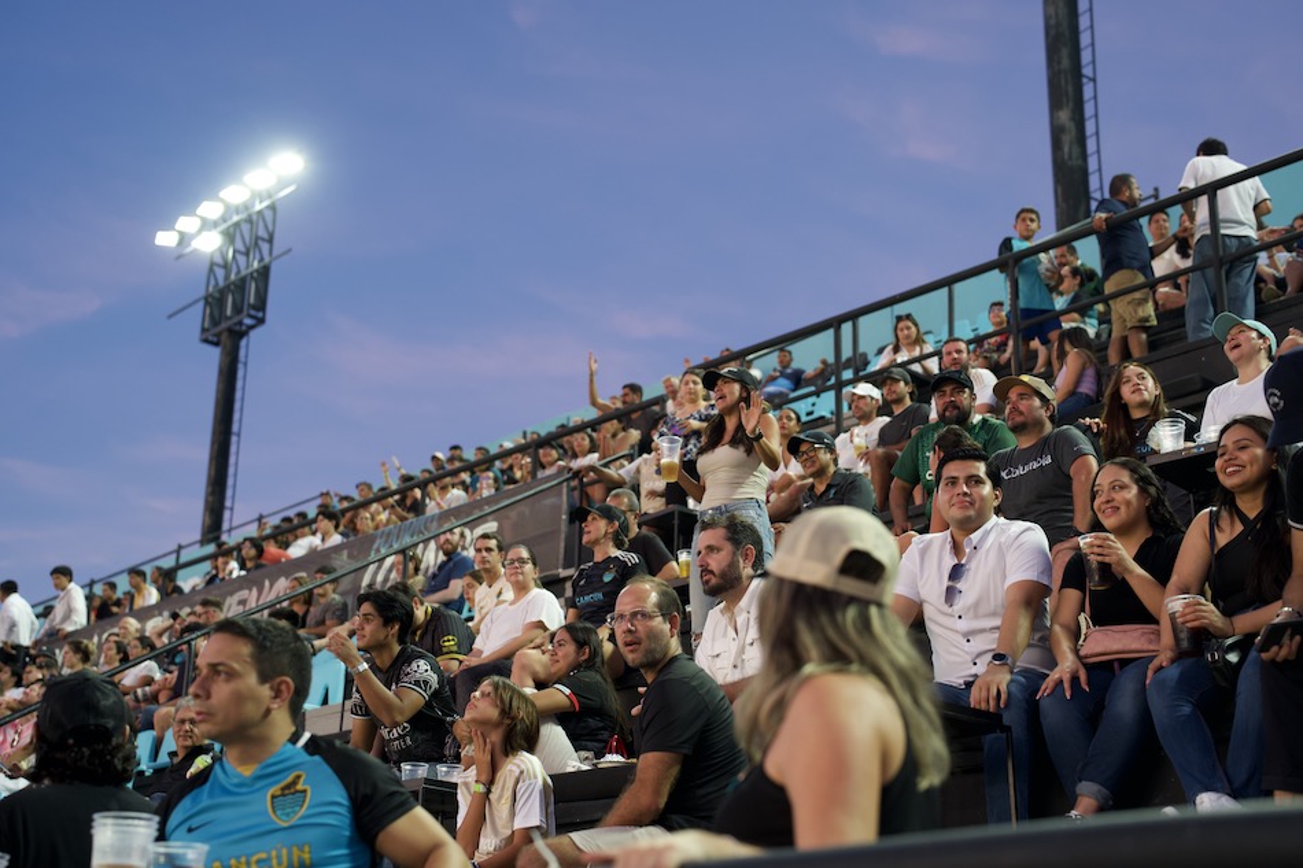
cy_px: 434
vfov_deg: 27.0
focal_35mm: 50
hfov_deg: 39.6
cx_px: 652
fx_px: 1809
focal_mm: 50
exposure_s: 1/200
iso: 800
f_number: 2.8
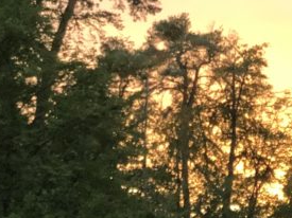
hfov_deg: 14.0
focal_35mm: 139
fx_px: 1172
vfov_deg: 10.3
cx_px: 285
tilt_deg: +18.7
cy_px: -119
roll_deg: +0.3
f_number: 1.8
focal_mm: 3.99
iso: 32
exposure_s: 1/30
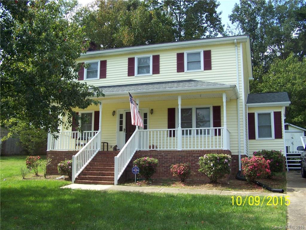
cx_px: 153
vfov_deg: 37.7
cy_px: 115
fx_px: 336
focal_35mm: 38
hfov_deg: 49.0
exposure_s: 1/1000
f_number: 4
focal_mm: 6.3
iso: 160
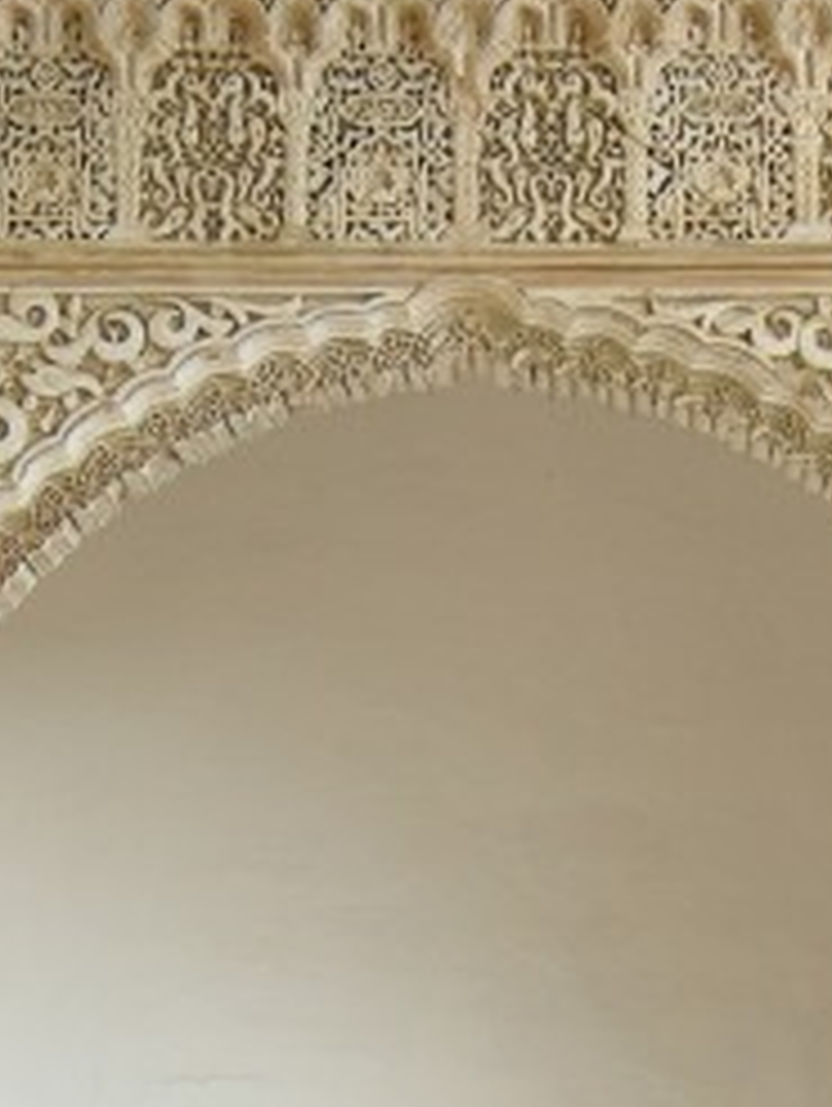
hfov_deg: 6.4
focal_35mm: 231
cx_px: 468
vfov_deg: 8.5
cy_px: 1152
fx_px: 7390
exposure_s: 1/29.8
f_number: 3.3
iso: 50
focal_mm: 18.8
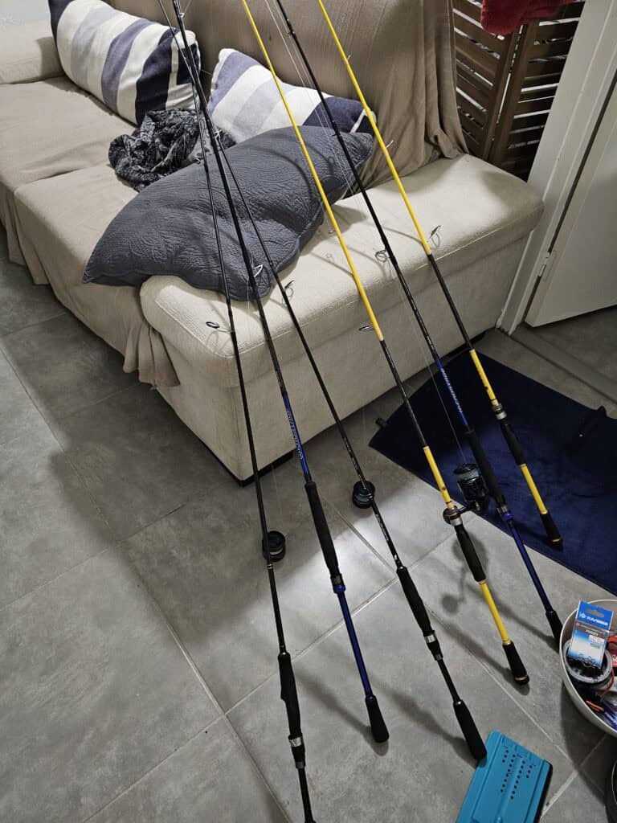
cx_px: 308
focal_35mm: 23
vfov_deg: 73.9
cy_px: 412
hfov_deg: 58.9
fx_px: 547
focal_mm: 6.3
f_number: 1.7
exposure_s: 1/25
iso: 800
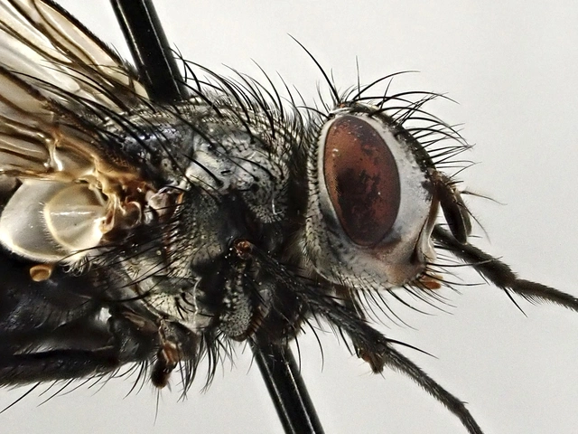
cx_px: 289
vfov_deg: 37.7
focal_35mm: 38
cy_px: 217
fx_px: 635
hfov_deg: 49.0
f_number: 3.5
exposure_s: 1/160
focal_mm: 6.83
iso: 400
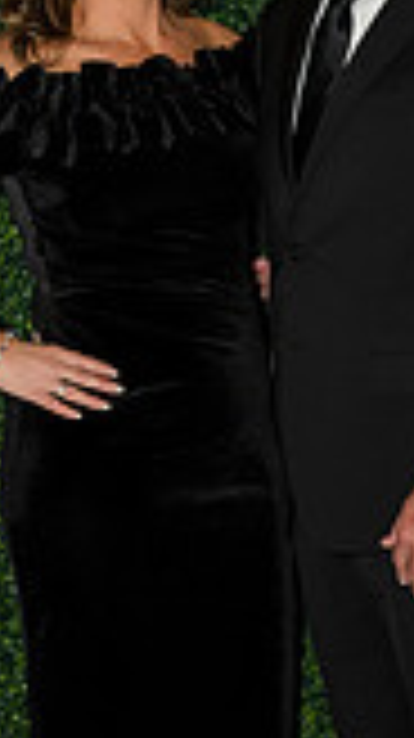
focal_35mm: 132
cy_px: 356
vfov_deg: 16.3
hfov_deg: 9.0
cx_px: 576
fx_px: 2581
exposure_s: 1/160
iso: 640
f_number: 5
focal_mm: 46
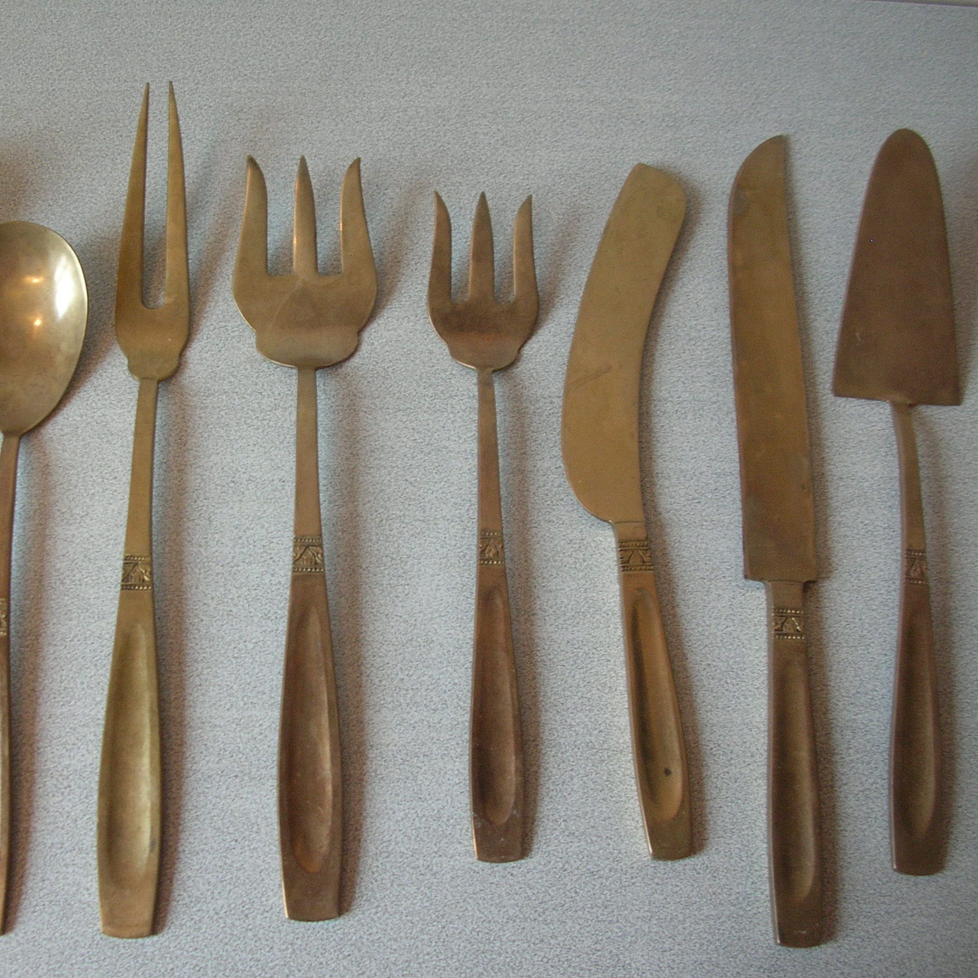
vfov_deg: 40.0
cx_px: 357
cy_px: 488
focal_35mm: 42
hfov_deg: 39.7
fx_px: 1343
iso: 75
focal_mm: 5.8
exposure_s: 1/5.7
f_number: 2.8
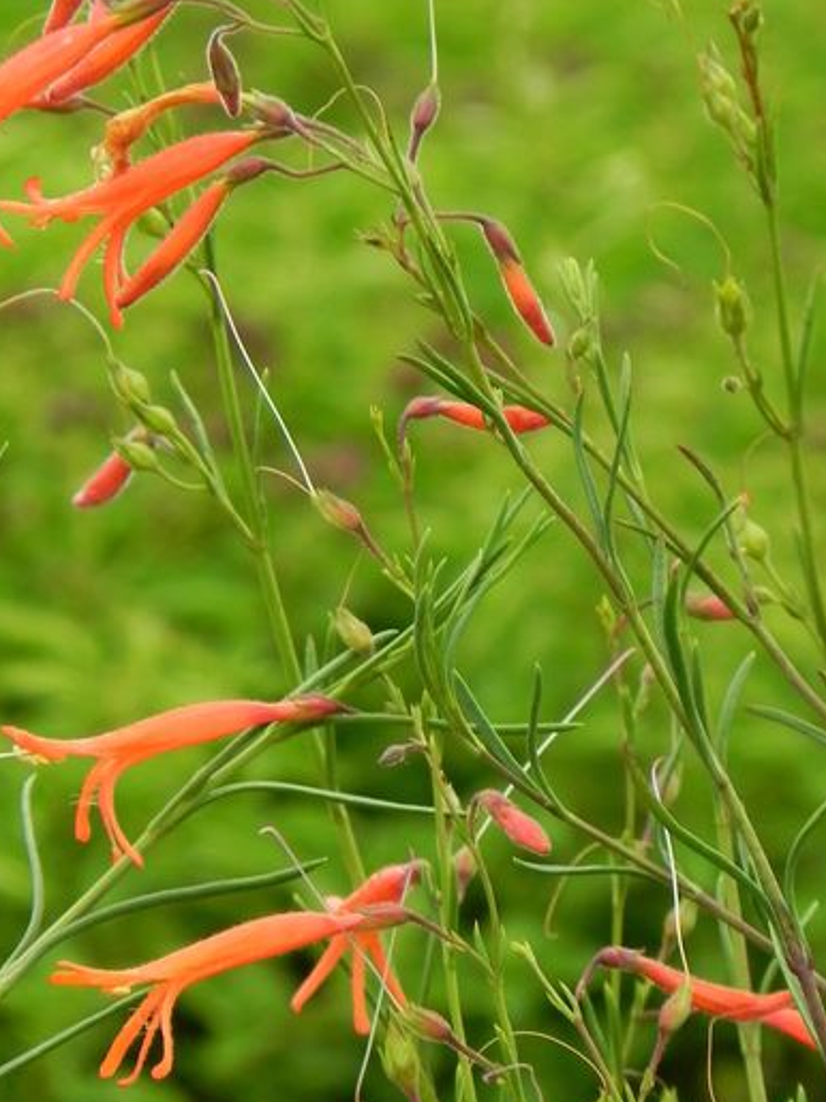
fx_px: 21007
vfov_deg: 3.0
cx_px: 225
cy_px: 445
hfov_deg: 2.3
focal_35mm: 660
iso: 160
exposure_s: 1/200
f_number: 5
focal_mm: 75.7
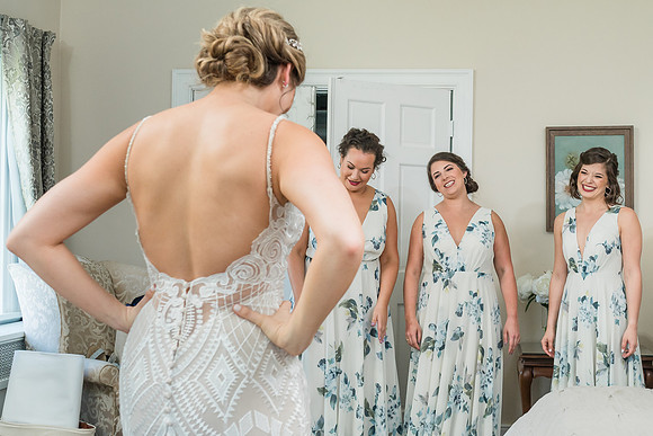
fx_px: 926
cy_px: 226
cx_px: 411
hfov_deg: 38.6
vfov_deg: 26.5
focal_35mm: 51
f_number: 5.6
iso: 1250
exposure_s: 1/200
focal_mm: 35
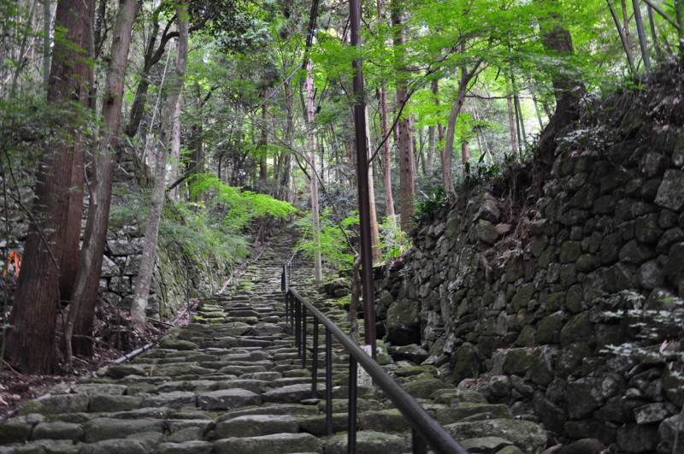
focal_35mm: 36
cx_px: 342
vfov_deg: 36.8
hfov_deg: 53.2
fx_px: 683
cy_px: 227
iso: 400
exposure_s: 1/15
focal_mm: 24
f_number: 3.8
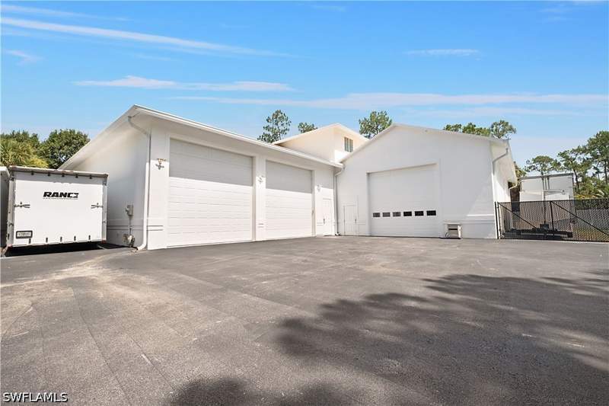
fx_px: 254
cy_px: 203
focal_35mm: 15
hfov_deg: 100.4
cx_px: 304
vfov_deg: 77.3
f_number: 8
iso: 1250
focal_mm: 10
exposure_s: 1/1800
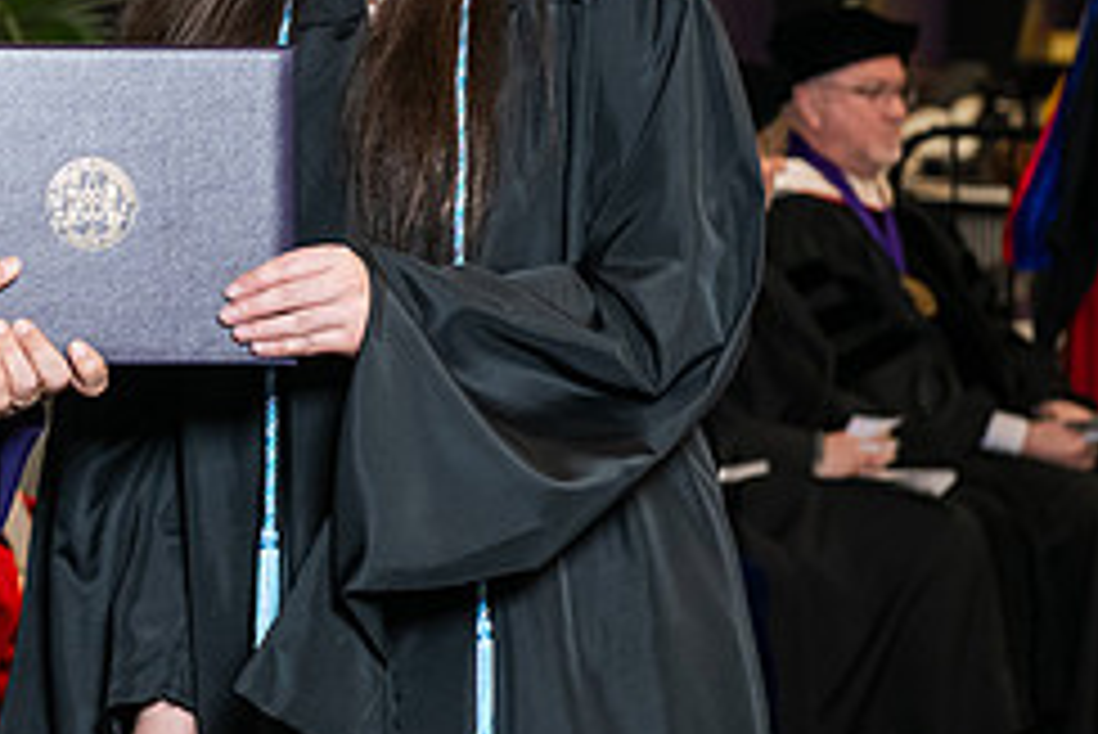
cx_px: 40
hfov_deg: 12.9
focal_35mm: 157
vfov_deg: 8.7
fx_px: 4791
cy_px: 11
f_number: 5
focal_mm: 66
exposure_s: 1/200
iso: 2000
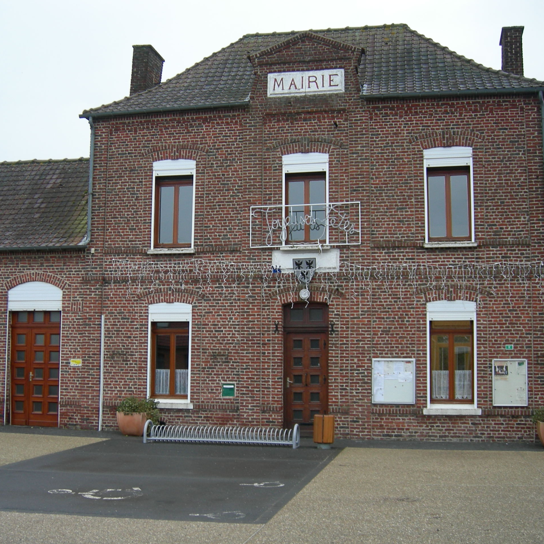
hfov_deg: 39.0
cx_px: 221
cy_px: 271
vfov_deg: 39.2
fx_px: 765
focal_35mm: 43
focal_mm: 7.5
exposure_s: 1/50.5
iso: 64
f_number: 2.7
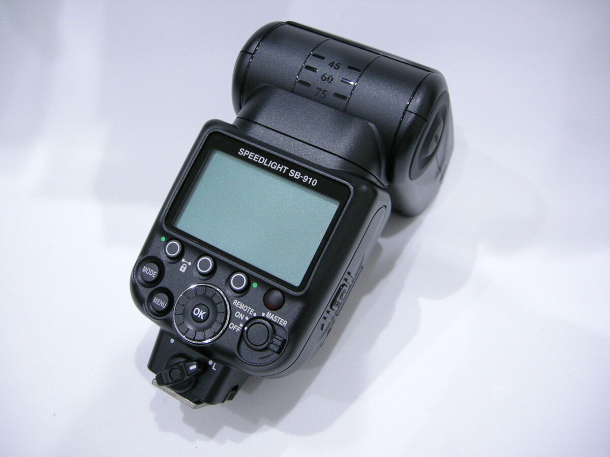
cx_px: 305
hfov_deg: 51.4
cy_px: 228
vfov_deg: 39.7
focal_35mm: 36
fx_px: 634
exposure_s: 1/60
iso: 211
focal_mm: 7.5
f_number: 2.7
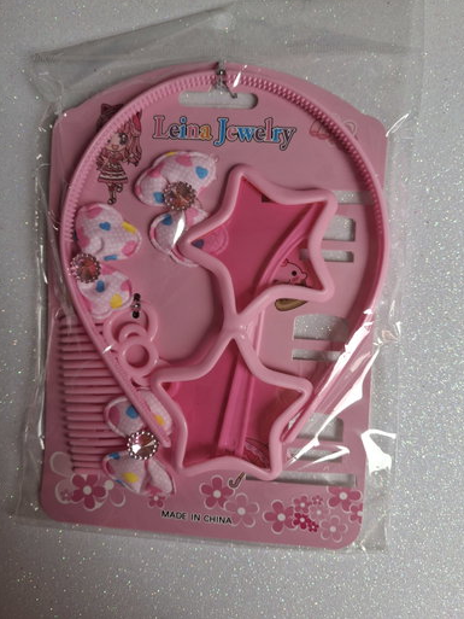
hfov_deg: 53.1
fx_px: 464
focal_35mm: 26
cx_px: 237
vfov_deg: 67.3
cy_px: 300
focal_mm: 4.69
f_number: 1.8
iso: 25
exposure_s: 1/100
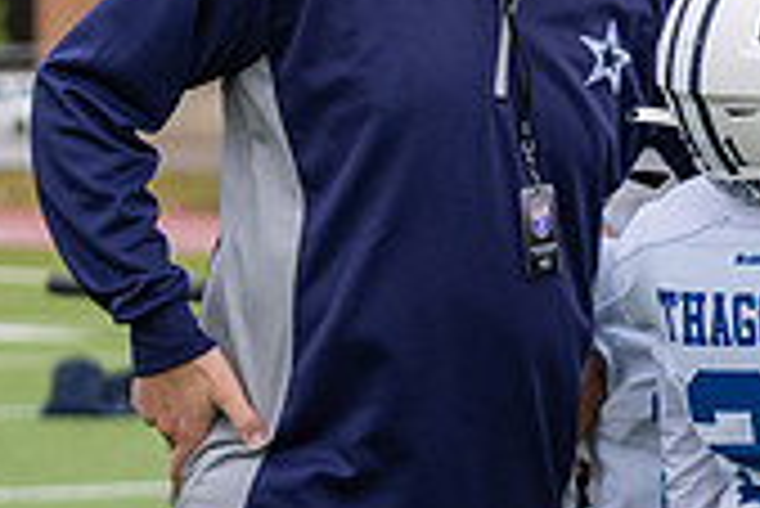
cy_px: 258
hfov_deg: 8.3
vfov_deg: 5.7
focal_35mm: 240
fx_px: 5071
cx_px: 1273
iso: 250
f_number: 3.5
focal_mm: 70
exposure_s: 1/1250
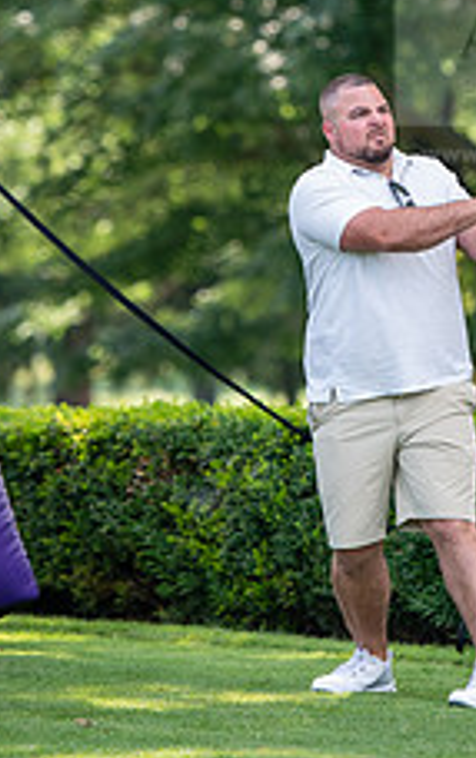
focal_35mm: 352
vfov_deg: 6.0
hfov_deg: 3.7
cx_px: 343
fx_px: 7288
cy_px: 190
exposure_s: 1/800
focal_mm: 175
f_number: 3.2
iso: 400
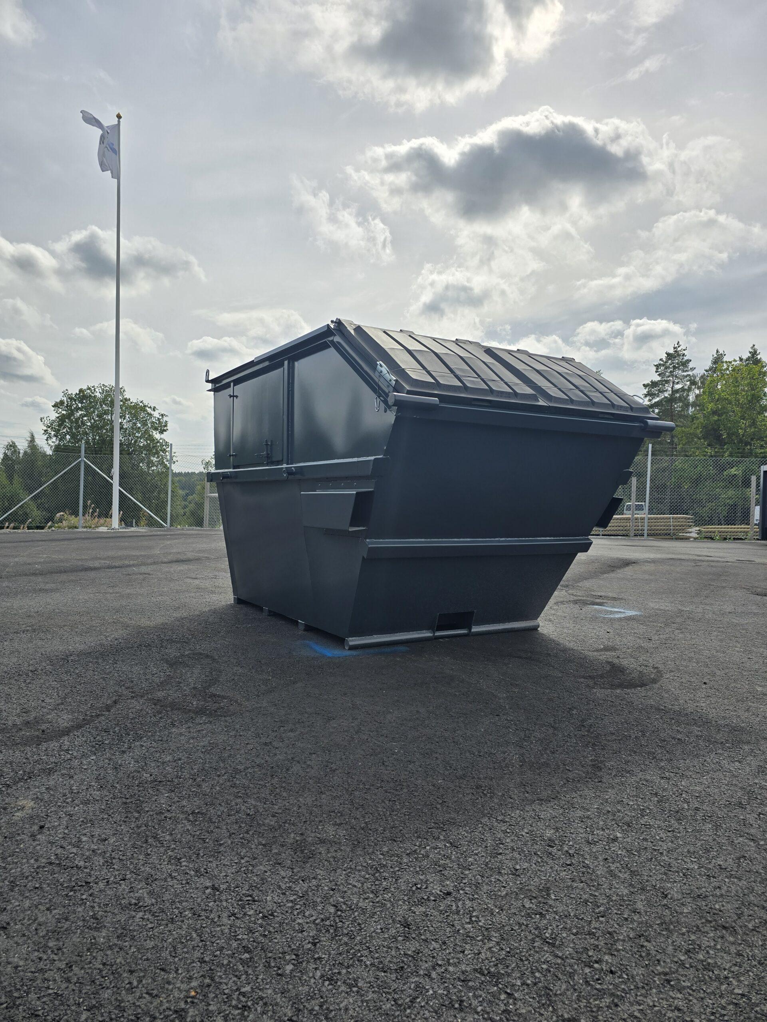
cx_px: 384
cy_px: 511
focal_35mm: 23
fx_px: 679
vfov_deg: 73.9
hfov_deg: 58.9
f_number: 1.7
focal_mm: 6.3
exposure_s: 1/1849
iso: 12
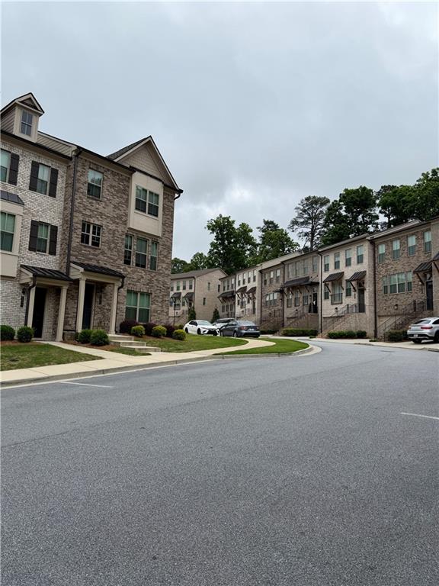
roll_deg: -1.5
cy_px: 293
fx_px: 406
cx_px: 220
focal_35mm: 24
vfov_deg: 71.6
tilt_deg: +10.1
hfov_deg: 56.8
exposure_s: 1/3425
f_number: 1.78
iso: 80
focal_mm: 6.76
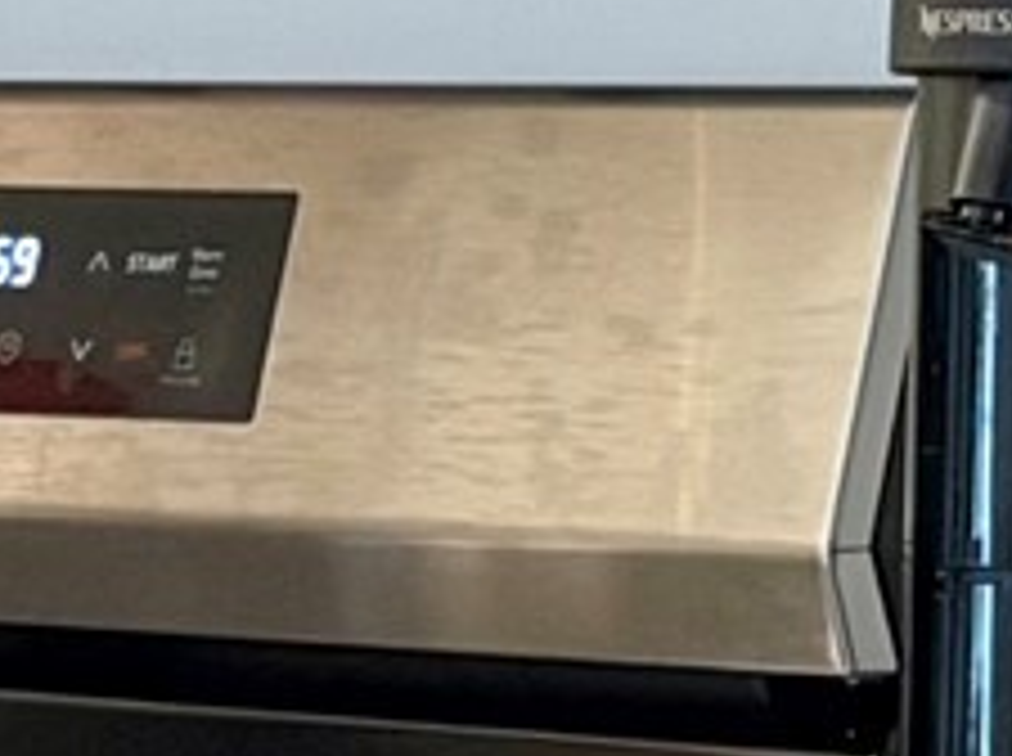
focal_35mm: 342
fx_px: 9982
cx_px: -796
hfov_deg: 5.7
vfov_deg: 4.3
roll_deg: +0.2
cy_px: 396
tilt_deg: -3.1
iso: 125
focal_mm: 6.76
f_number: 1.78
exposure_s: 1/60
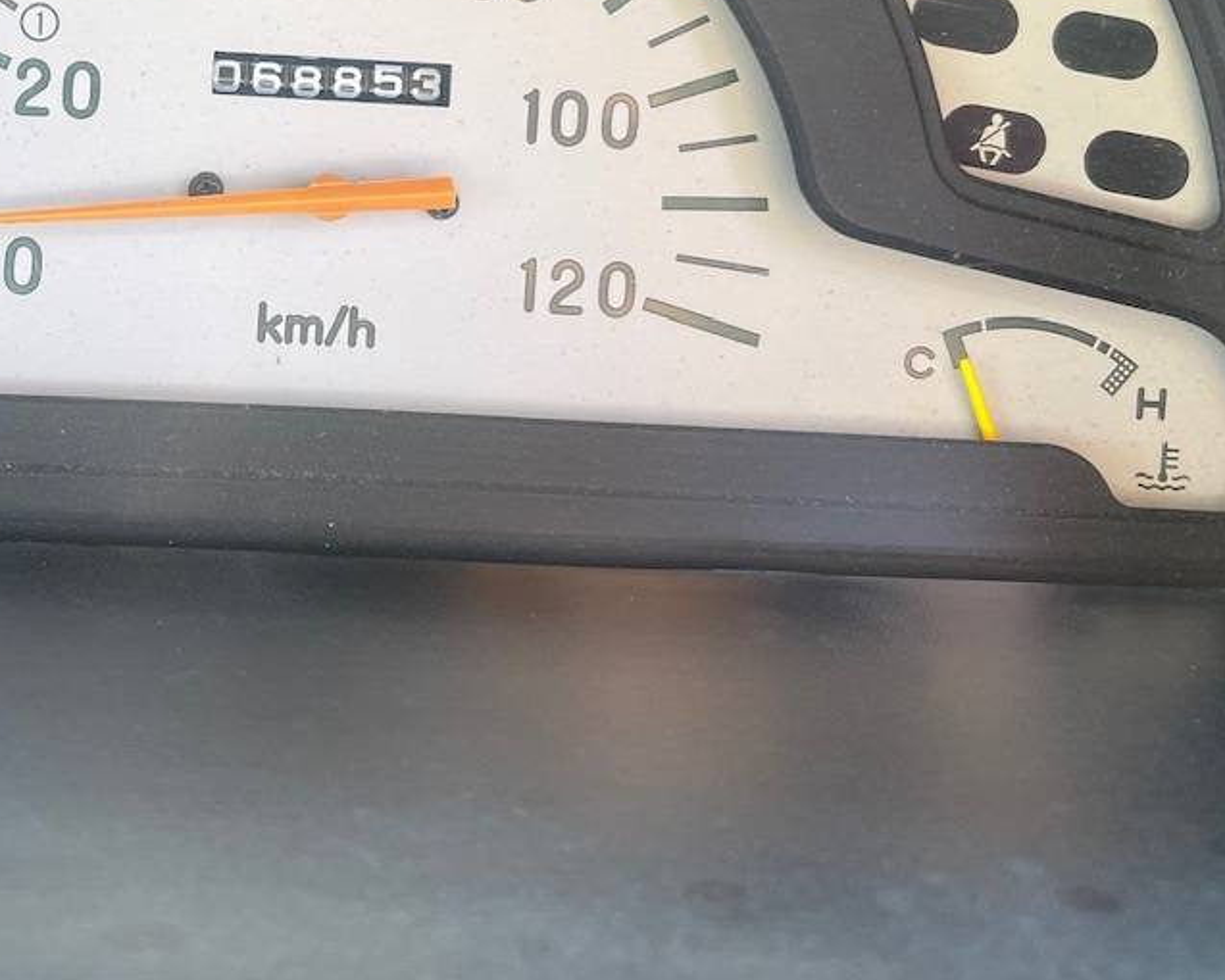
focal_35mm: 49
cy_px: 156
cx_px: 215
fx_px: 1777
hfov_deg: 36.5
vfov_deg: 29.9
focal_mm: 5.1
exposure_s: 1/121
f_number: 1.6
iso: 100
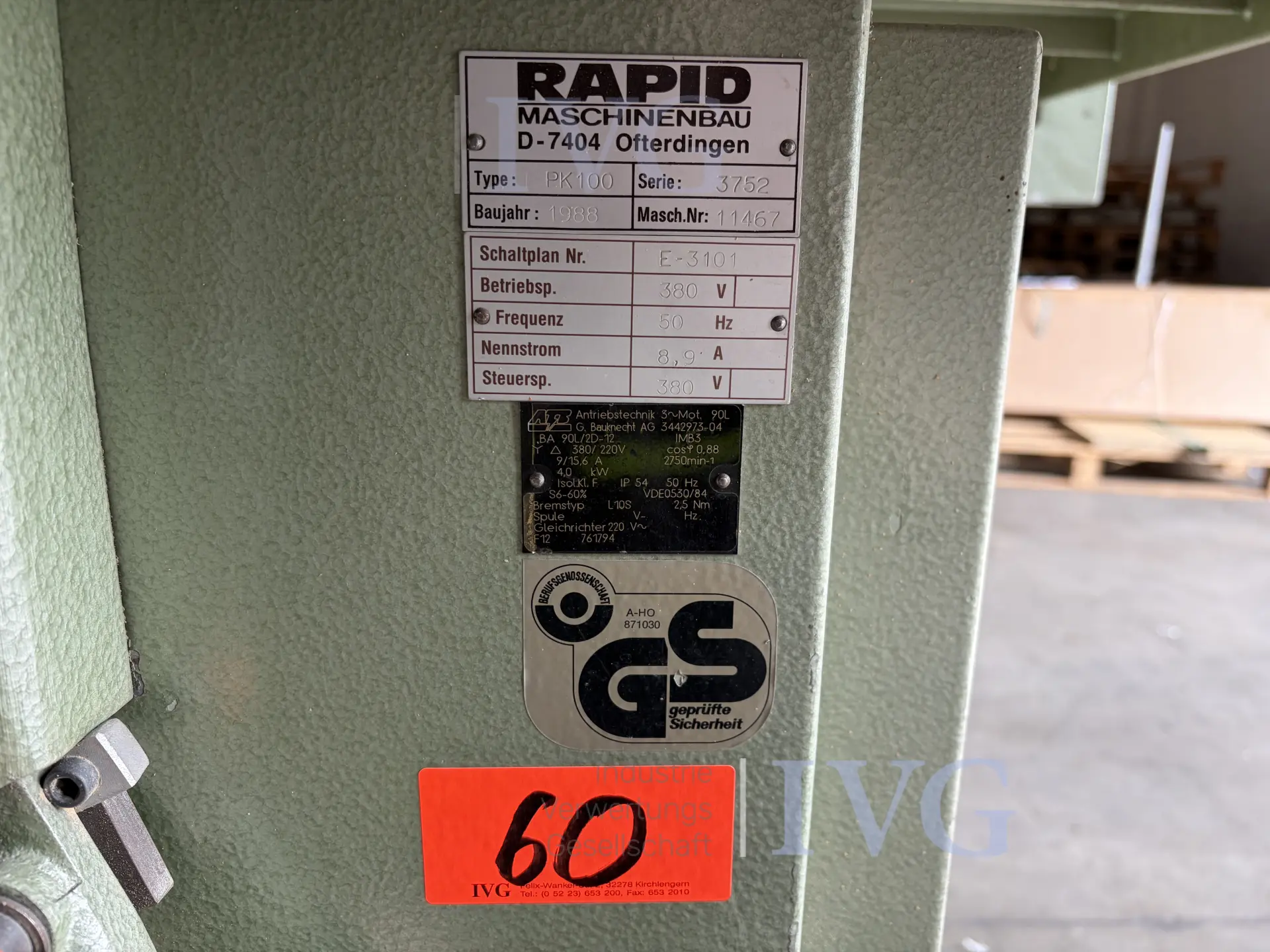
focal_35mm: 26
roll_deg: -1.2
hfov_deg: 67.3
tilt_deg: -15.1
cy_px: 476
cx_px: 635
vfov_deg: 53.1
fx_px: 954
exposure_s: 1/121
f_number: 1.6
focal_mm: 5.96
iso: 80
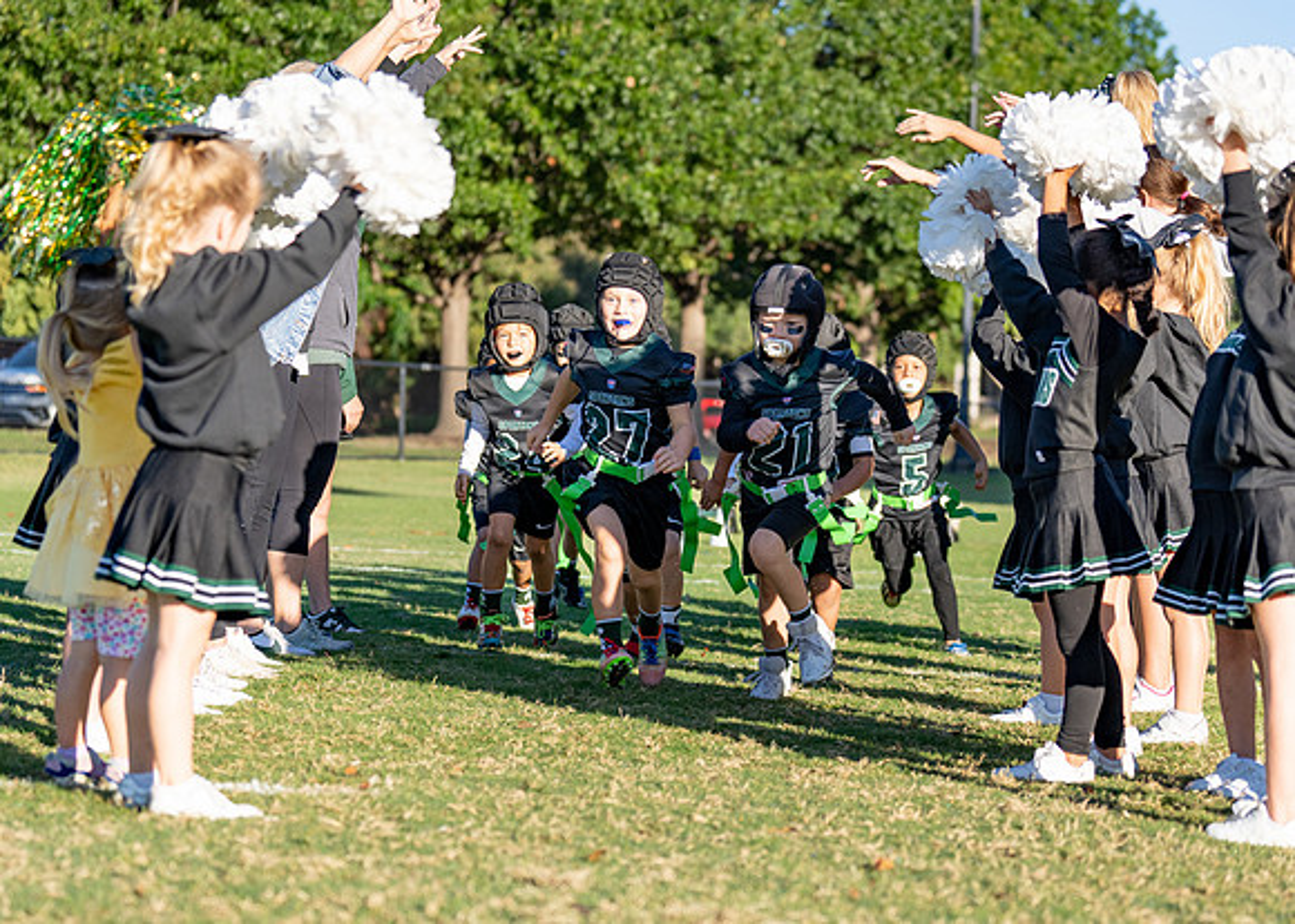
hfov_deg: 19.4
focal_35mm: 103
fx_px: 3778
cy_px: 582
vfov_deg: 13.9
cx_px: 736
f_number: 2.8
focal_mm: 70
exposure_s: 1/2500
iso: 200
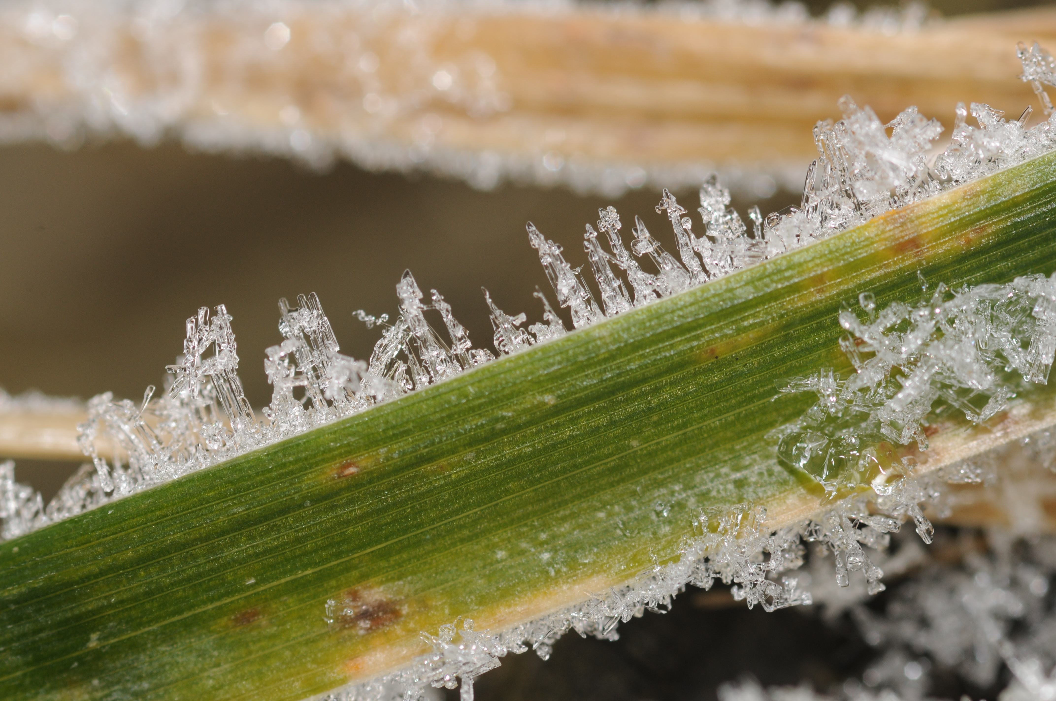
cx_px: 528
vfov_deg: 8.7
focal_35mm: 158
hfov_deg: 13.1
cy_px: 350
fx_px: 4614
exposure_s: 1/200
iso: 200
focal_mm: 105
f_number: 11
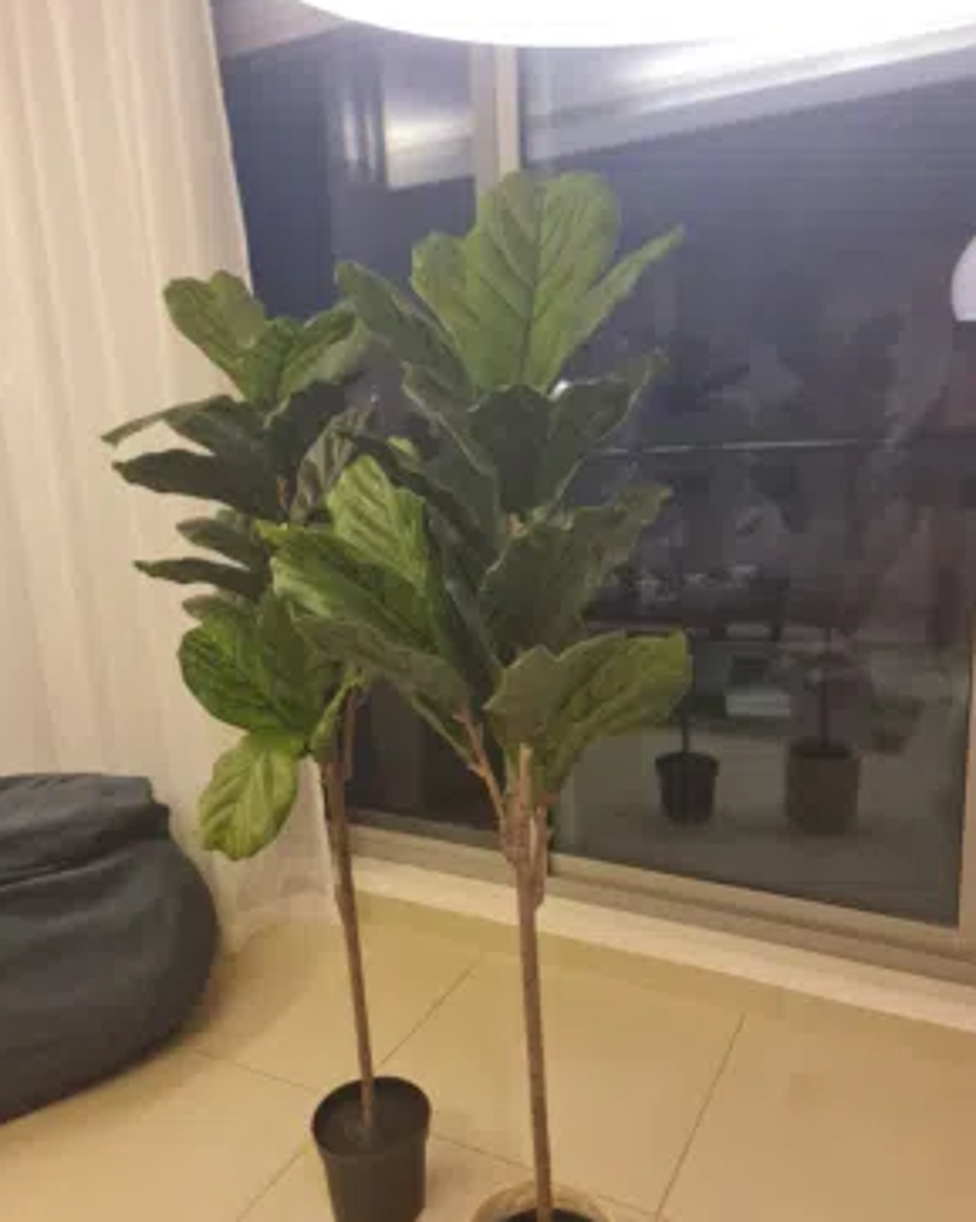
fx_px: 976
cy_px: 641
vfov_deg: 64.1
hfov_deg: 53.1
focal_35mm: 27
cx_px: 473
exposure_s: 1/50
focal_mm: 7
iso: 400
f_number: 1.8
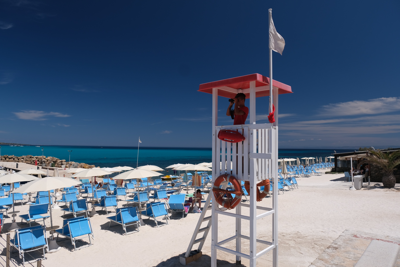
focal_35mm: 24
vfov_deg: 53.1
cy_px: 134
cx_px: 200
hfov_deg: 73.7
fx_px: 267
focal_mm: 16
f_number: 5.6
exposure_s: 1/400
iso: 160
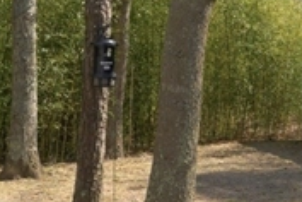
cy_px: 48
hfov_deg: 25.0
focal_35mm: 81
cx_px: 195
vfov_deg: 16.8
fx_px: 679
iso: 100
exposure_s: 1/250
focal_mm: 14
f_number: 6.3
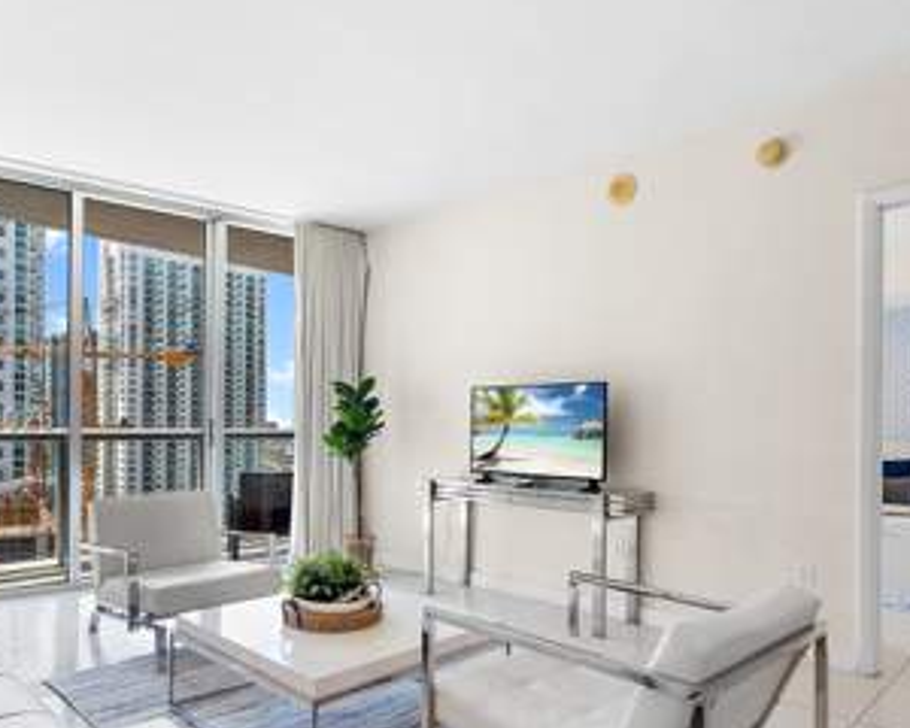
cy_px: 417
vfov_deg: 58.5
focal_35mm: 24
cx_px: 391
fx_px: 646
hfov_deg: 69.9
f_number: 8
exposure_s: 1/8
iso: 200
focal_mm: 16
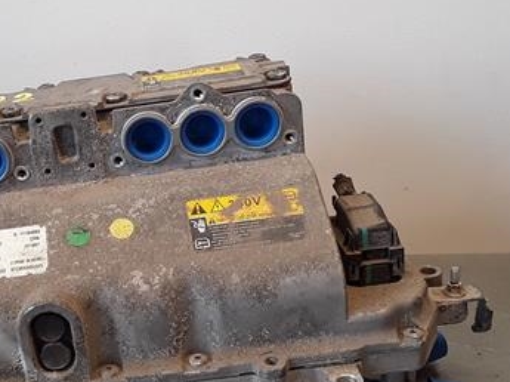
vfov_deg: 27.9
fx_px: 765
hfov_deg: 36.0
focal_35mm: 52
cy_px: 228
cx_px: 130
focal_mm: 2.91
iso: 40
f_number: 1.9
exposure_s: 1/156
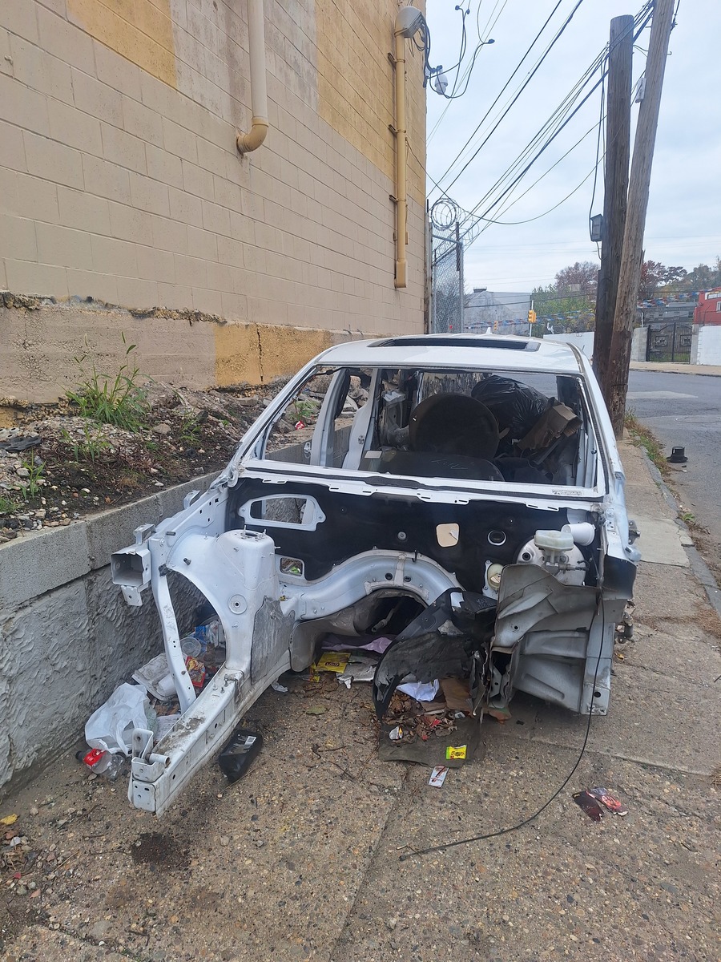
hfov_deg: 58.9
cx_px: 360
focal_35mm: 23
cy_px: 481
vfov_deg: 73.9
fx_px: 639
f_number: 1.8
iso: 40
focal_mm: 5.54
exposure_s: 1/618
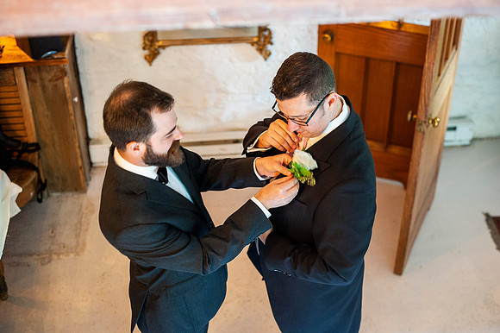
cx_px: 250
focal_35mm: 50
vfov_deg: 27.0
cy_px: 166
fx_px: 694
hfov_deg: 39.6
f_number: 2.8
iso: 1600
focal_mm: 50
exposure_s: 1/25
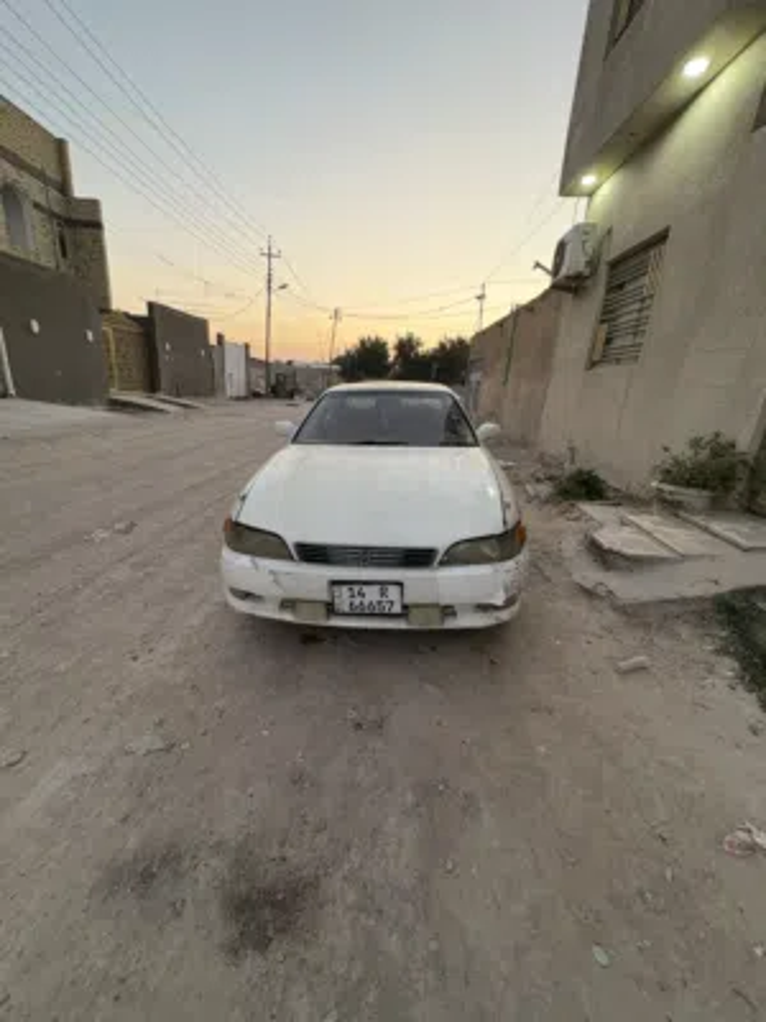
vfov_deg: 102.1
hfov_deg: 85.7
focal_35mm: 14
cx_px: 383
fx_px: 413
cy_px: 511
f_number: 2.2
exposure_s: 1/50
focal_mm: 2.22
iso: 250
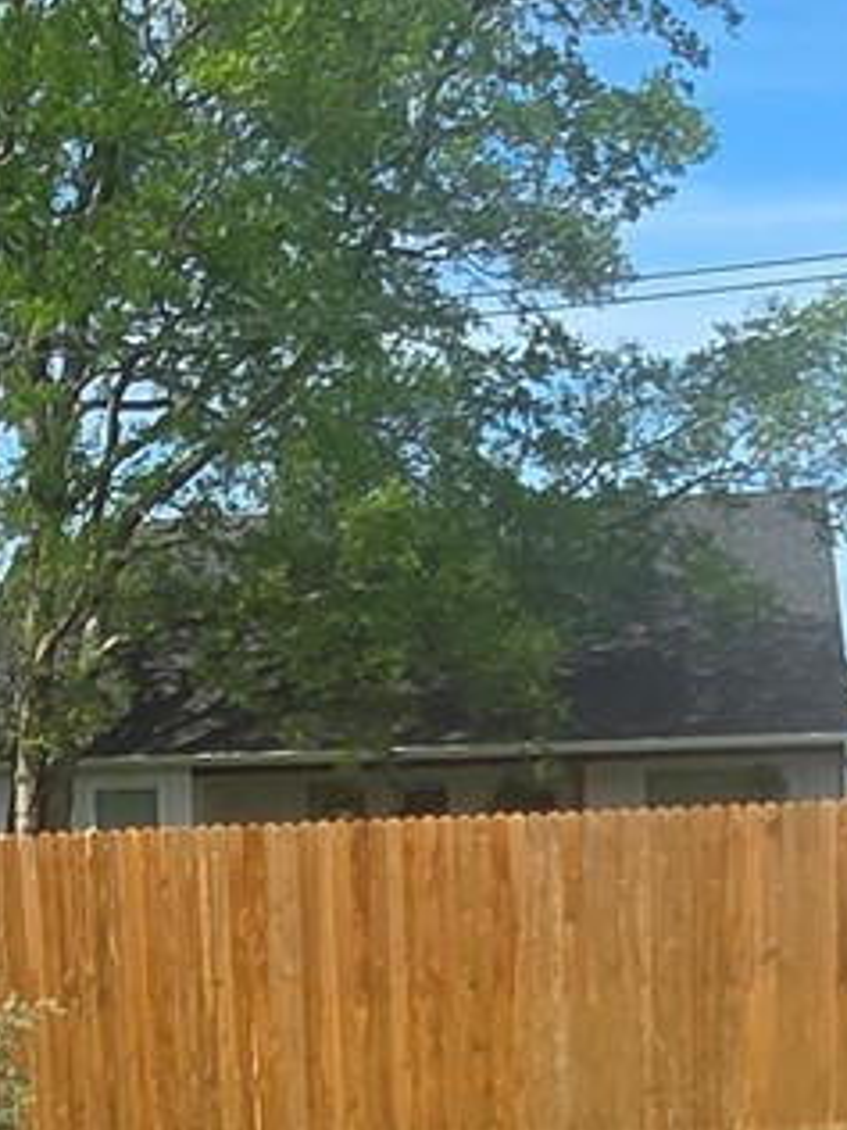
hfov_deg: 18.7
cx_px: 382
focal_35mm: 79
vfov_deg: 22.8
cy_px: 1337
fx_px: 2577
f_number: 2.2
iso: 50
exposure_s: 1/1425
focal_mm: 2.2
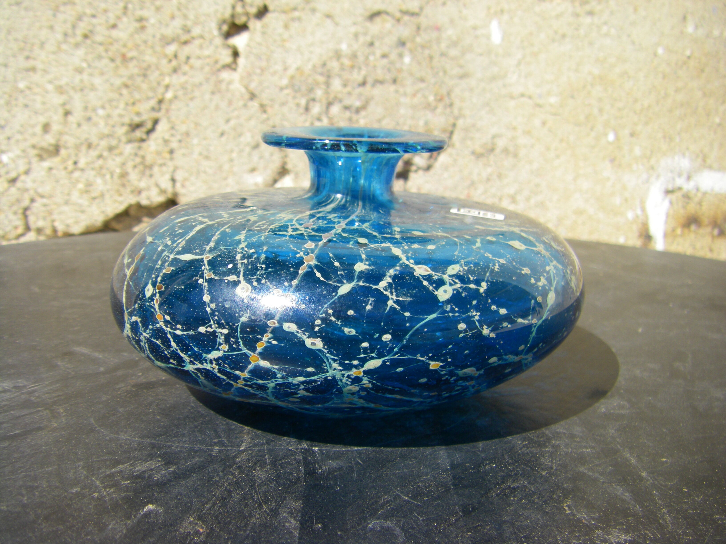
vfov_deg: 37.7
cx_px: 363
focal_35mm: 38
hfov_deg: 49.0
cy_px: 272
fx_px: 797
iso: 64
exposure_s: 1/160
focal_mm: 6.3
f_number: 7
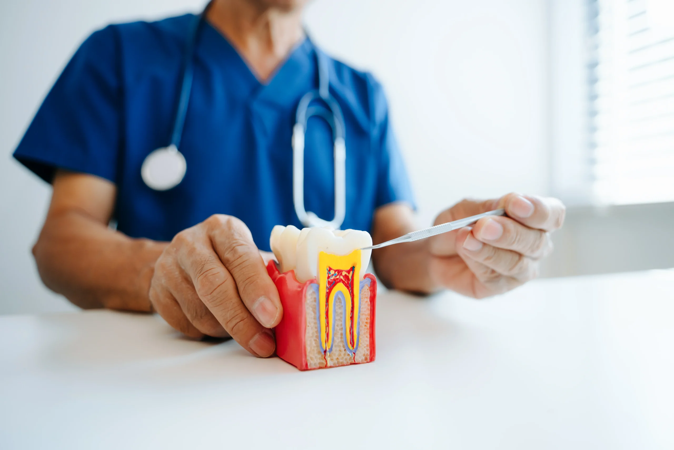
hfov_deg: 65.5
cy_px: 225
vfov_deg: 46.4
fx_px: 524
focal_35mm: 28
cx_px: 337
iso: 320
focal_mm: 28
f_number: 2.8
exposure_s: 1/160
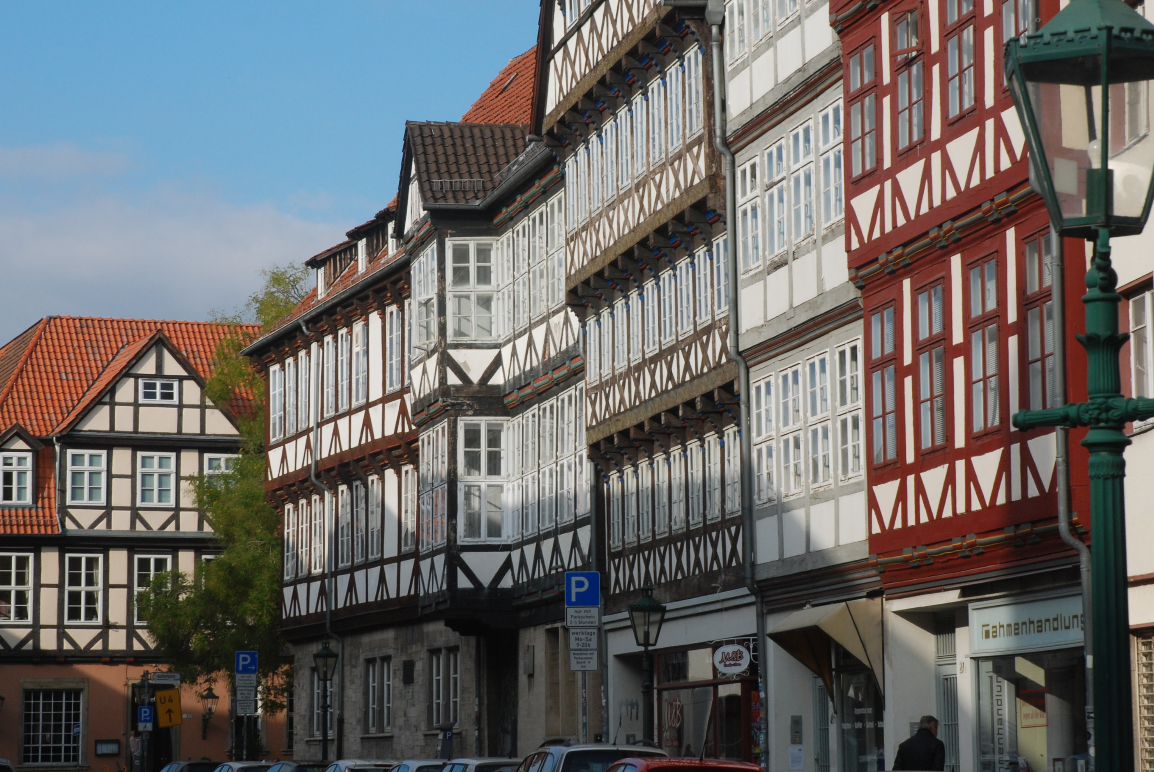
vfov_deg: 13.5
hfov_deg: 20.0
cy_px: 318
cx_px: 581
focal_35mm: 102
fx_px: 3273
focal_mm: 52
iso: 250
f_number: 14
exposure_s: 1/250
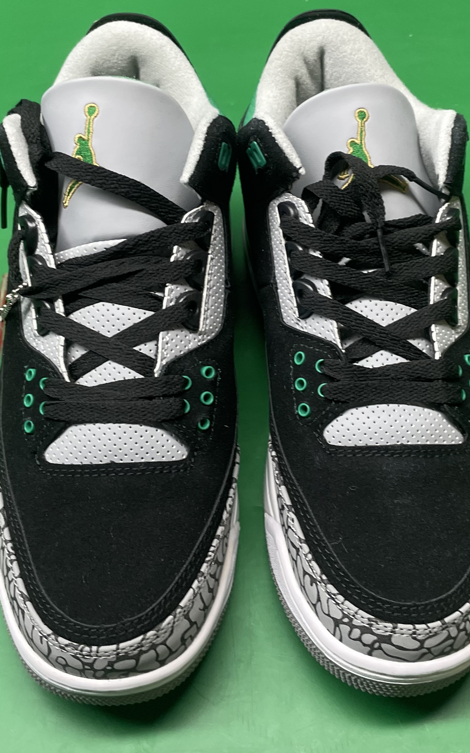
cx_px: 283
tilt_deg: -50.5
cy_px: 311
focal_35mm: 48
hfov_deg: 26.8
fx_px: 984
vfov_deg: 41.7
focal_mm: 4.2
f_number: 1.6
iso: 125
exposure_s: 1/100
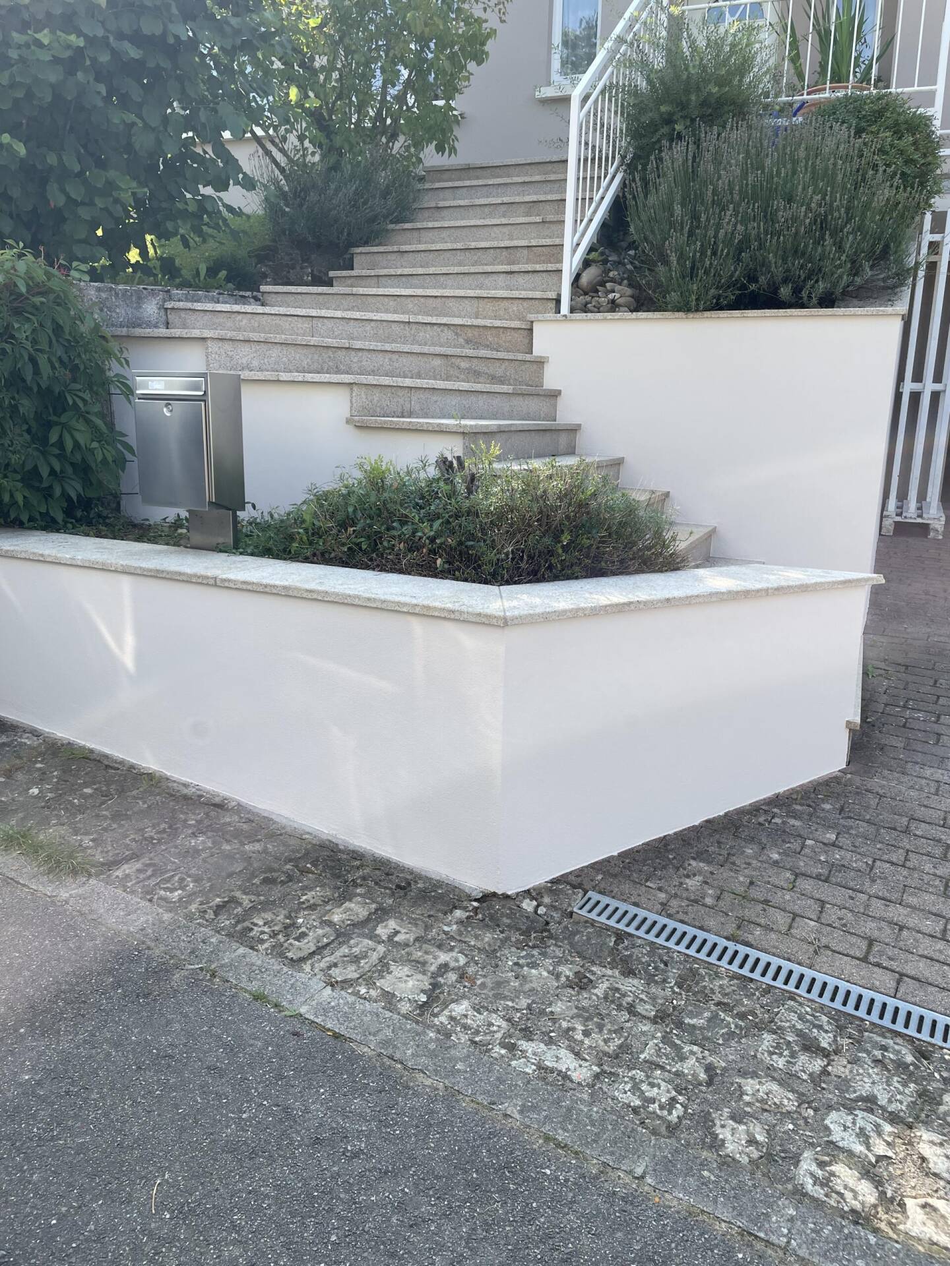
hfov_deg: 53.1
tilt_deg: -11.2
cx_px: 475
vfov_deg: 67.3
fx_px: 951
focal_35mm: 26
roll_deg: -1.9
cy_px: 633
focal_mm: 4.2
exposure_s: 1/1114
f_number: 1.6
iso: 32
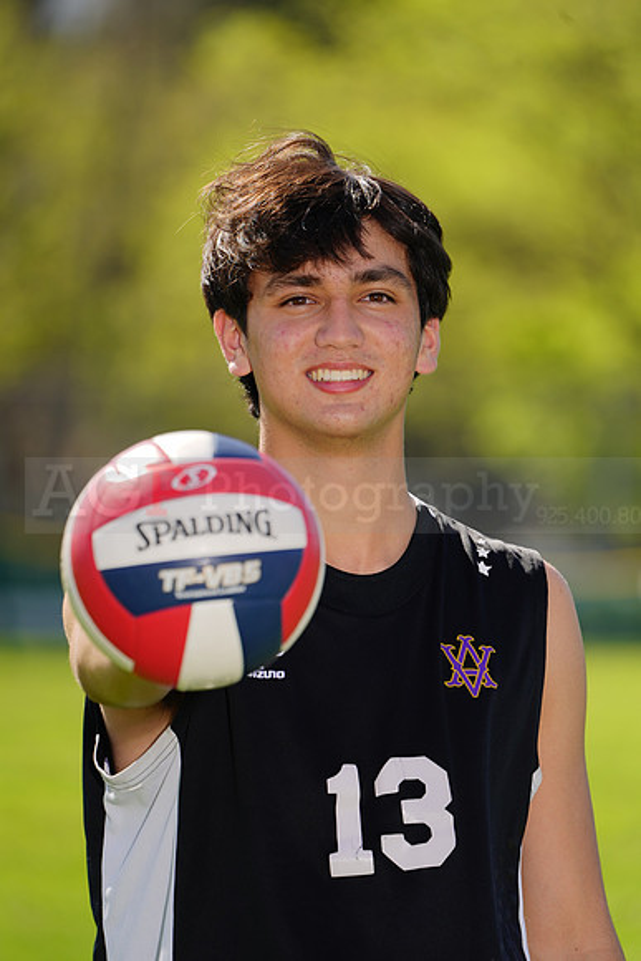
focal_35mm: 382
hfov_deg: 3.6
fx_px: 10196
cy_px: 480
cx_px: 320
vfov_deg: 5.4
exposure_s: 1/200
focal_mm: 382
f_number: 7.1
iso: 64
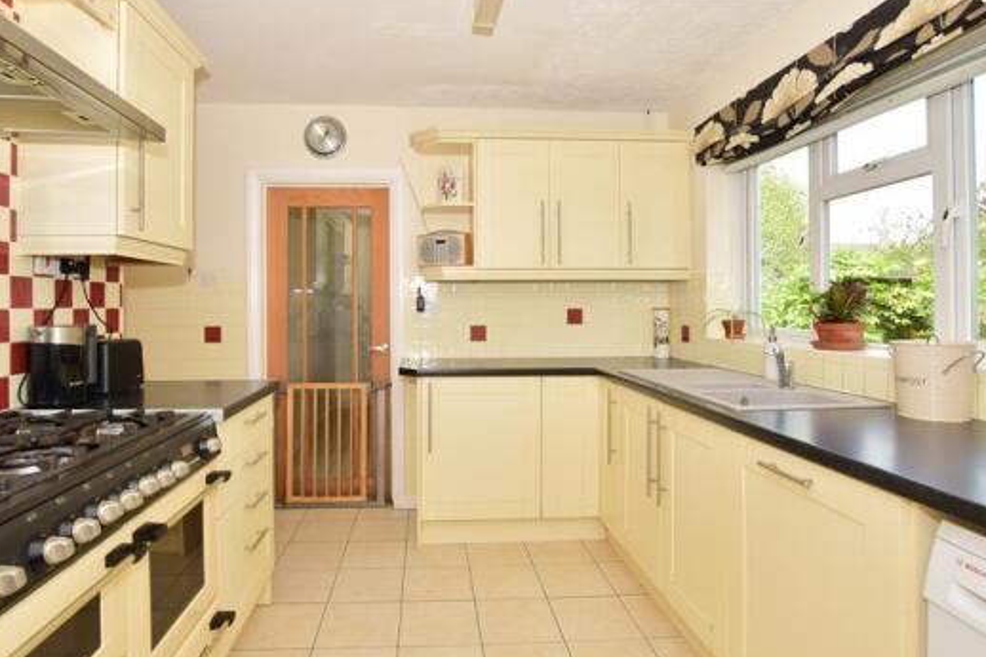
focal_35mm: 19
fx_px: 520
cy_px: 302
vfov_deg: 64.4
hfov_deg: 86.8
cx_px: 457
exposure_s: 1/200
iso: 400
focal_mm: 10
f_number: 11
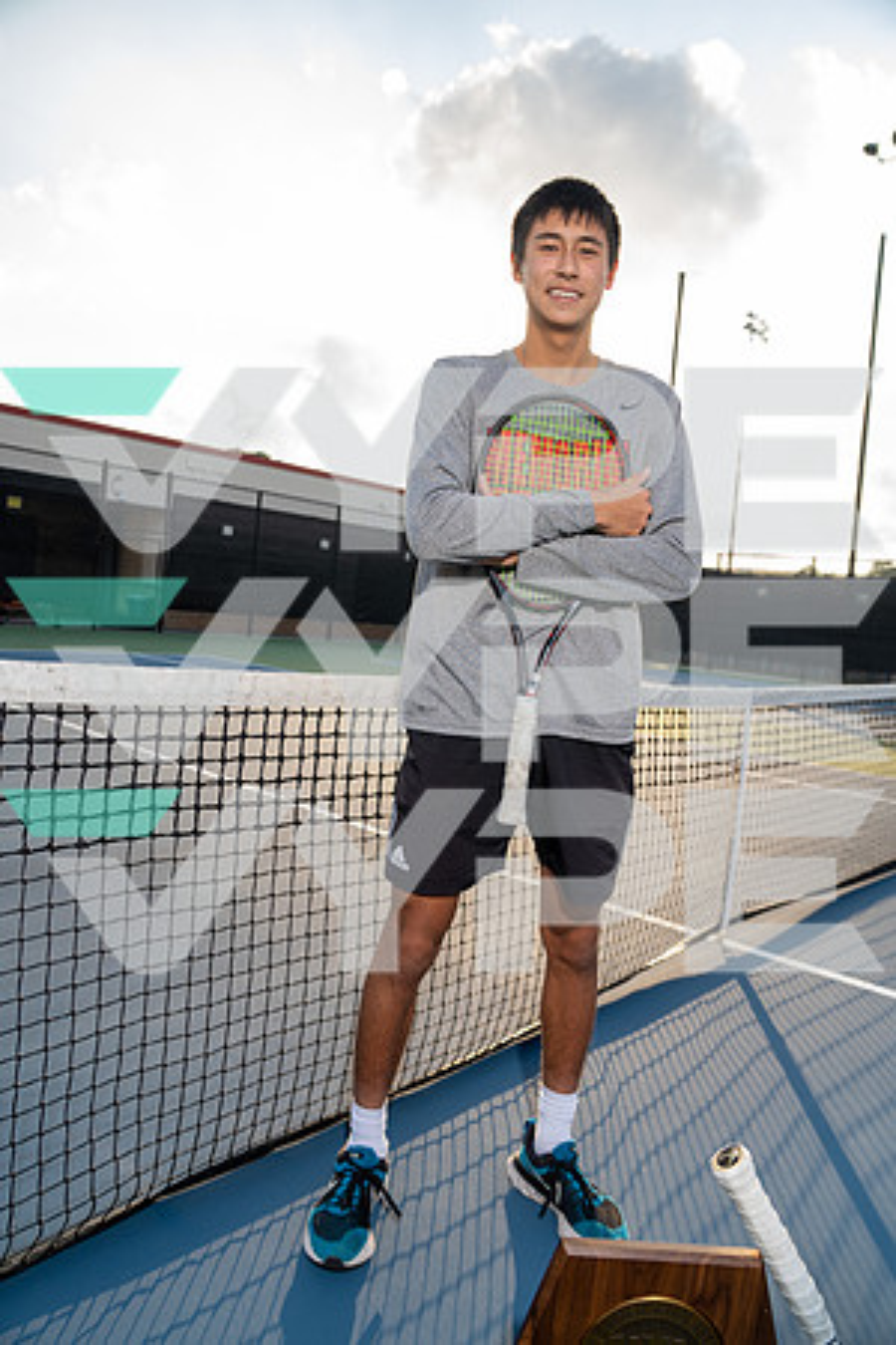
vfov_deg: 69.4
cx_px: 448
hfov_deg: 49.6
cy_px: 672
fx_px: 971
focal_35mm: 26
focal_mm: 26
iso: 100
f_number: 4
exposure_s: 1/250
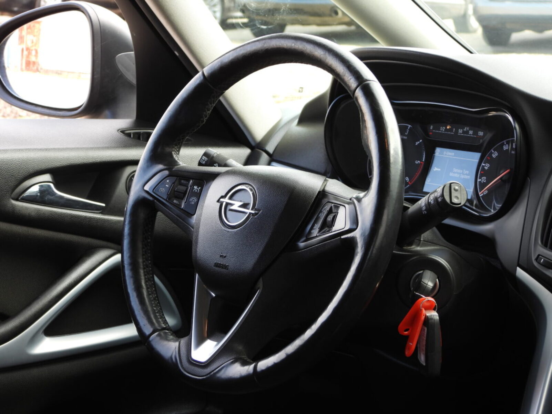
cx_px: 276
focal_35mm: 80
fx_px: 1276
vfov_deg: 18.4
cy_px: 207
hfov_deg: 24.4
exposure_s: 1/60
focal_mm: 14.4
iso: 100
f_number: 3.5
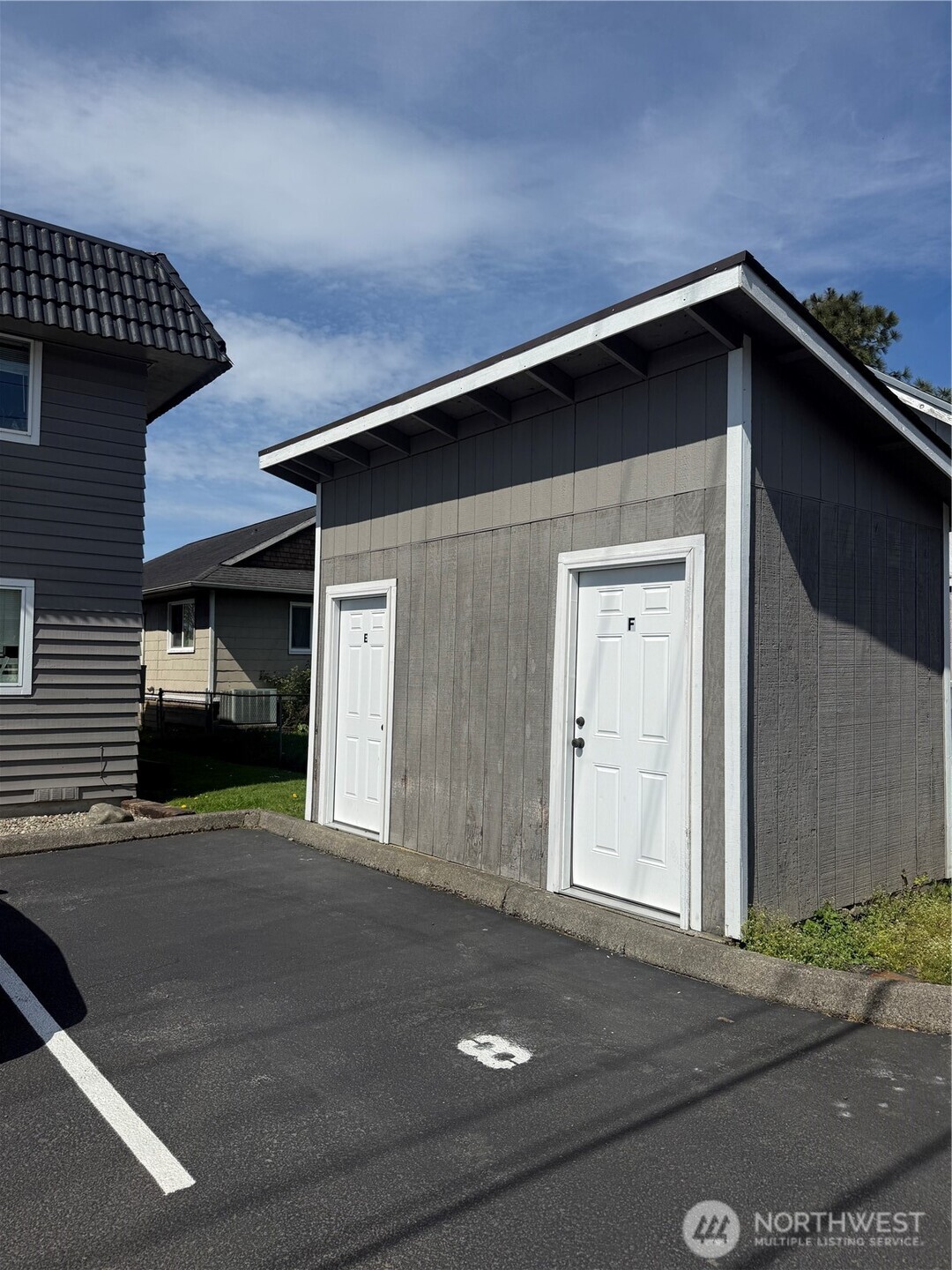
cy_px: 635
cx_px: 476
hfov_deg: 56.8
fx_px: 880
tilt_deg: +3.2
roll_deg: -0.6
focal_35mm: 24
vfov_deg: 71.6
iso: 80
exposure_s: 1/9091
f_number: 1.78
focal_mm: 6.76
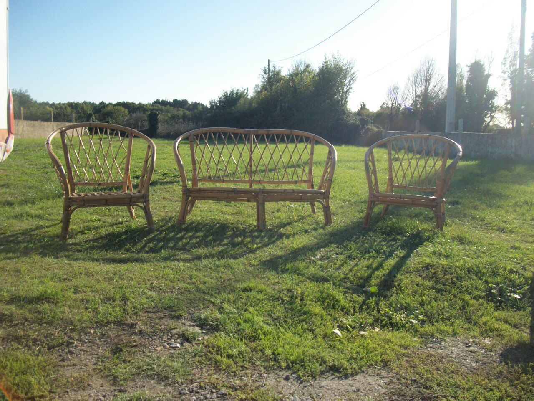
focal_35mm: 32
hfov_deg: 56.8
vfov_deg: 44.2
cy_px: 200
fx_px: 494
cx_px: 267
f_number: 8.8
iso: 80
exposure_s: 1/125
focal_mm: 5.7
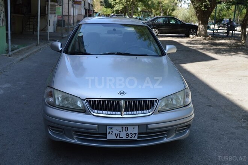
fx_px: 248
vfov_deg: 36.8
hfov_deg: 53.2
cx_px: 124
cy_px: 82
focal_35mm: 36
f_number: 6.3
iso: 100
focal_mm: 24
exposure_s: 1/160
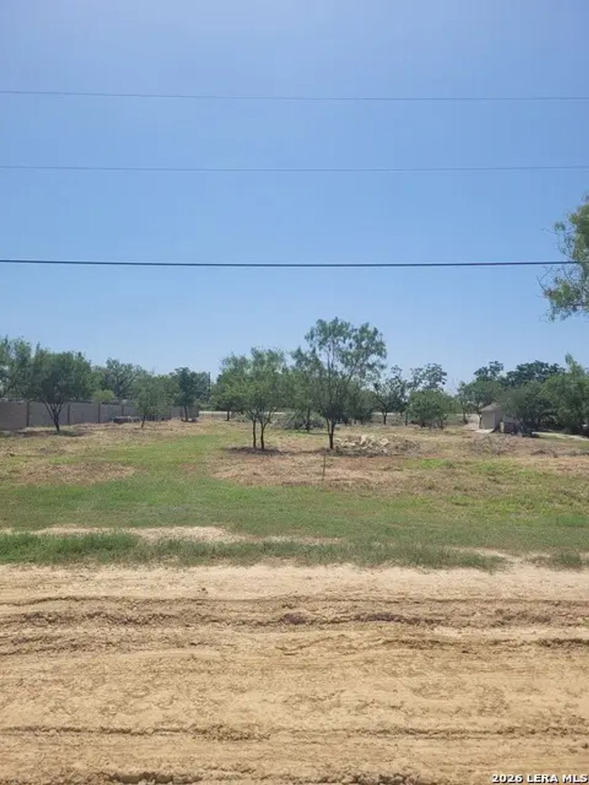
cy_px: 392
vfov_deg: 67.3
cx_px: 294
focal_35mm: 26
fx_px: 590
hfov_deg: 53.1
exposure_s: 1/3540
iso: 40
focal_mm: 5.4
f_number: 1.8
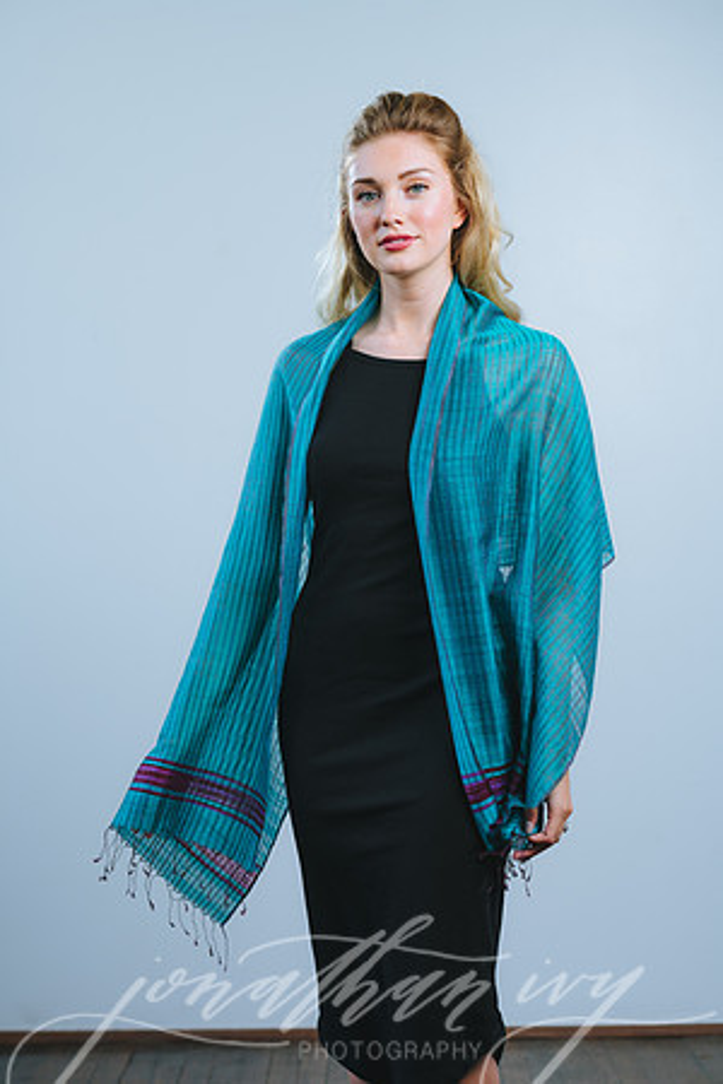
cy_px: 542
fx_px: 2560
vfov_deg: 23.9
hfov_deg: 16.1
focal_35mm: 85
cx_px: 362
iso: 100
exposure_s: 1/200
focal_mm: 85
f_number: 4
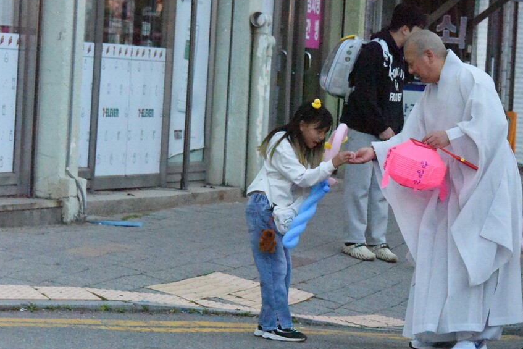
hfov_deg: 10.9
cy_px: 146
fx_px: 2746
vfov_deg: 7.3
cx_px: 358
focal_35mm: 189
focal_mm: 125
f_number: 9
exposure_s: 1/8000
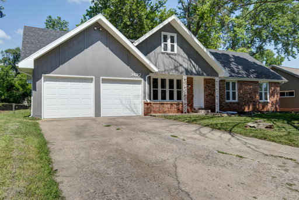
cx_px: 150
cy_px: 100
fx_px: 224
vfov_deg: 48.0
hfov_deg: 67.4
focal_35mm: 27
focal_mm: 27
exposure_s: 1/500
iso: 100
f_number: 6.7
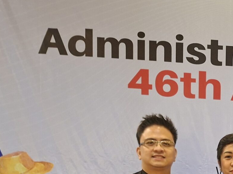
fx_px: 511
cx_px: 316
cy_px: 256
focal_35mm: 76
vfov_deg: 17.5
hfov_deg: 22.5
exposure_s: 1/24
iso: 640
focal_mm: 5.54
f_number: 1.8
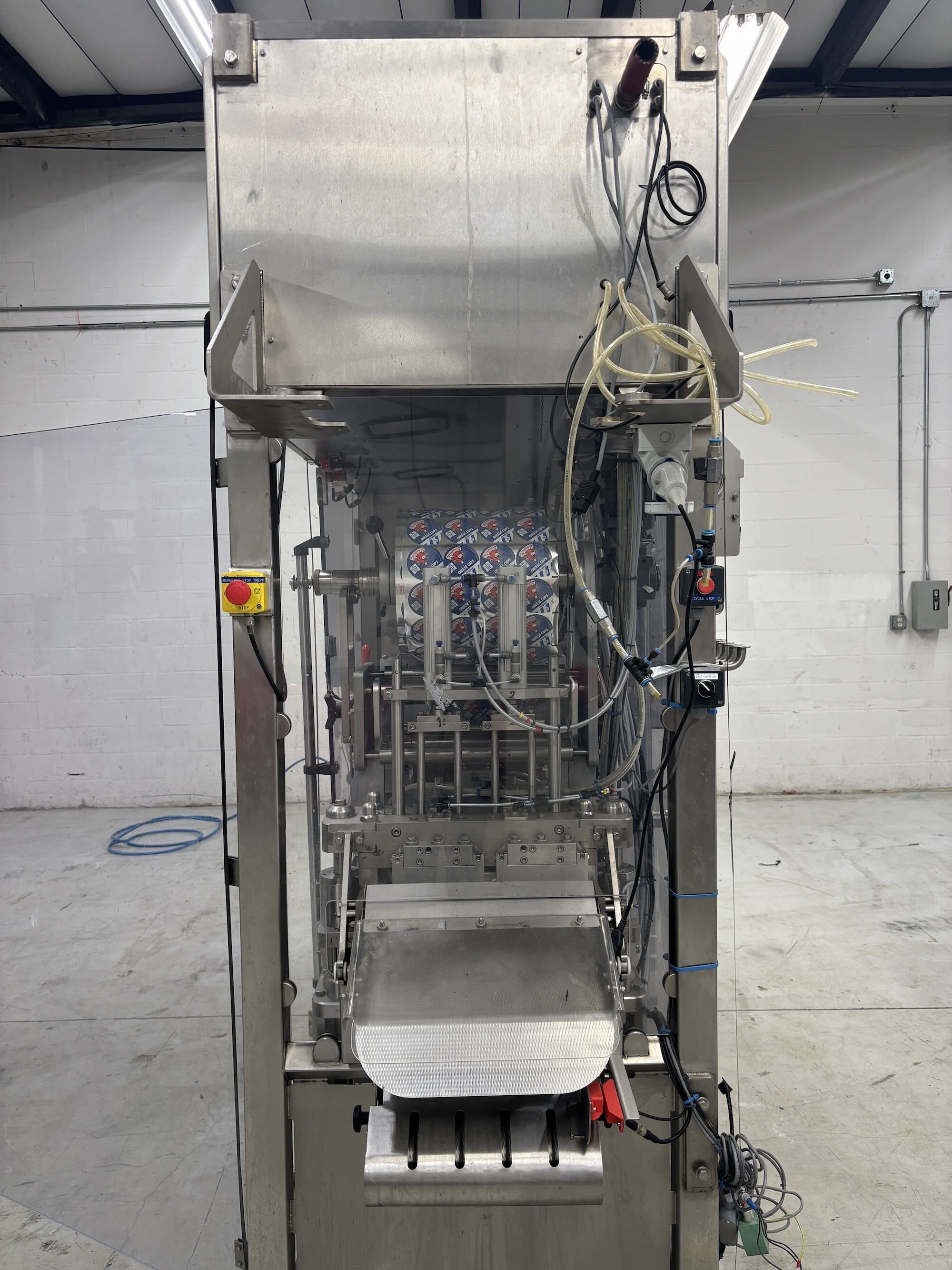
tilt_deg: -3.4
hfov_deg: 53.1
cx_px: 476
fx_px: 953
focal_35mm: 26
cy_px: 635
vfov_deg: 67.3
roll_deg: +1.3
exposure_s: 1/60
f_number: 1.6
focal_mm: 5.96
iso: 80
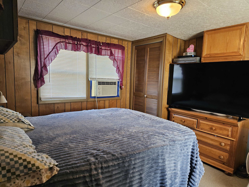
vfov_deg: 58.9
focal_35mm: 23
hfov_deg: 73.9
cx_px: 124
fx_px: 165
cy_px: 94
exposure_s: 1/120
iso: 1000
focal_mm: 6.3
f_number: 1.7
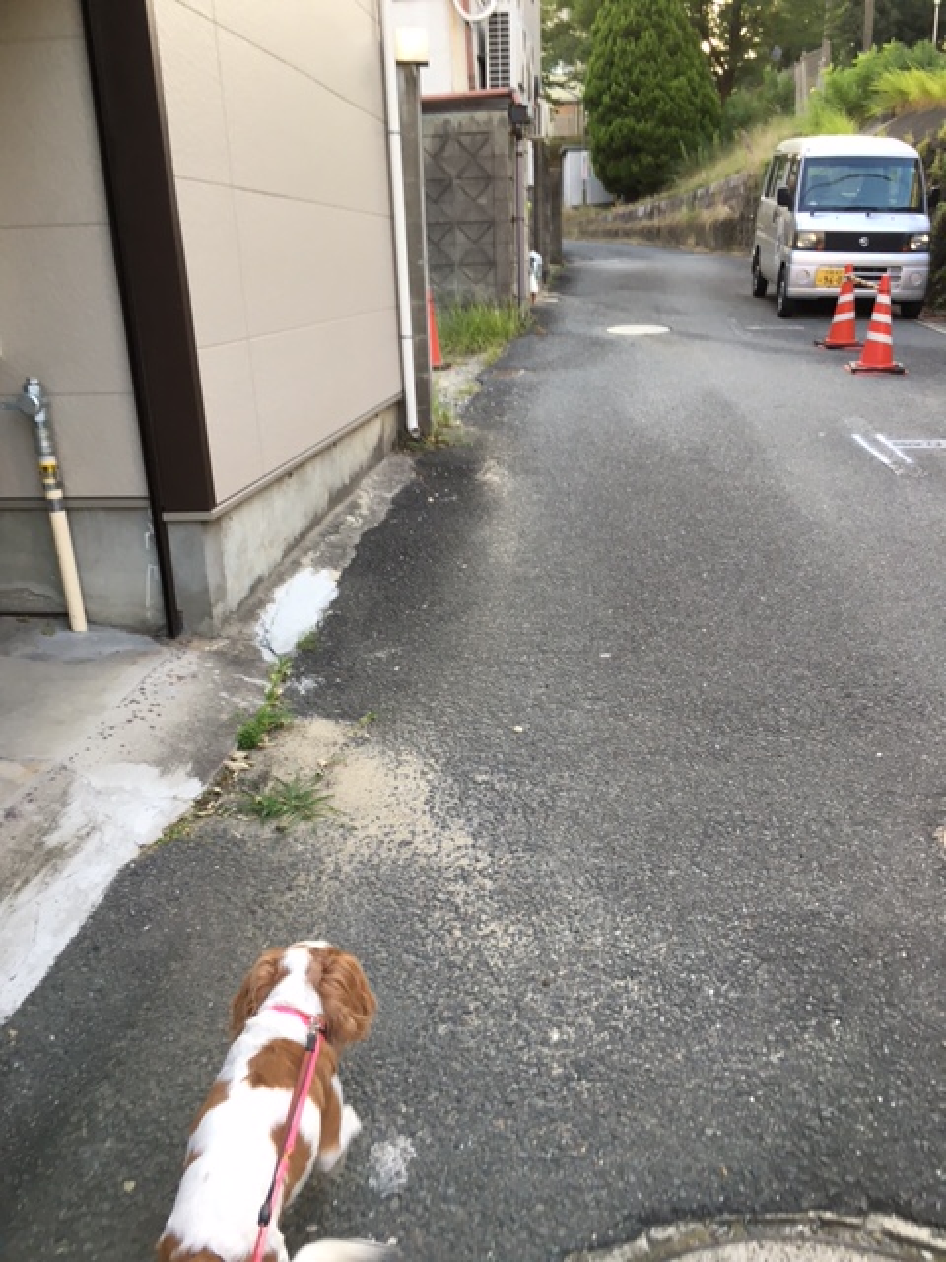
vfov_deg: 61.7
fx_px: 1057
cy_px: 631
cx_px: 473
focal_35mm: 29
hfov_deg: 48.2
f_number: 2.2
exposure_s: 1/40
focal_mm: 4.15
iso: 25
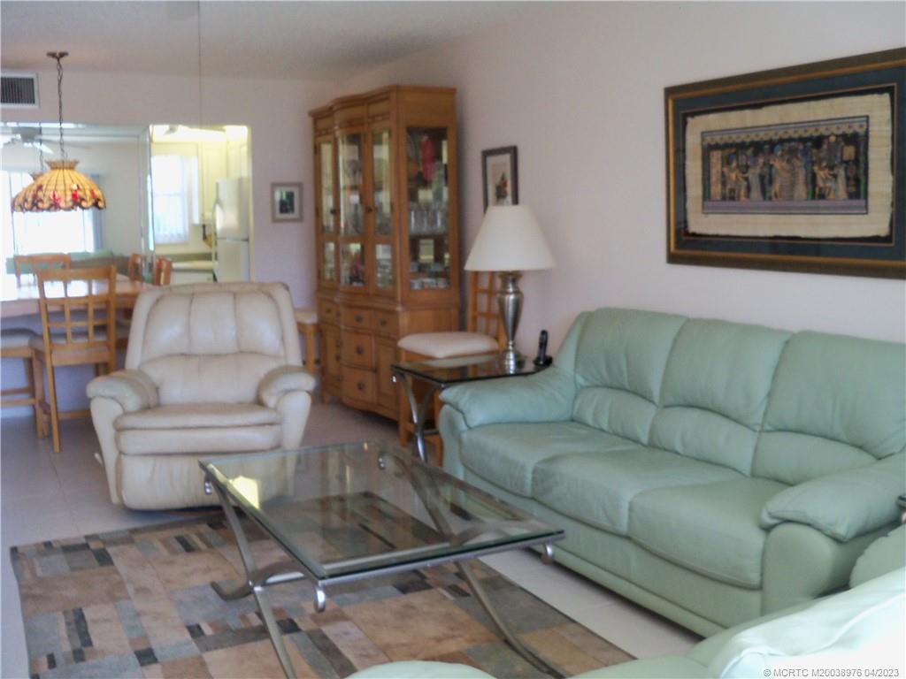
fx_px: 916
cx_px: 453
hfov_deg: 52.6
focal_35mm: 35
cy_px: 340
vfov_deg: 40.7
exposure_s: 1/30
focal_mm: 6.2
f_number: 3.5
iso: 200
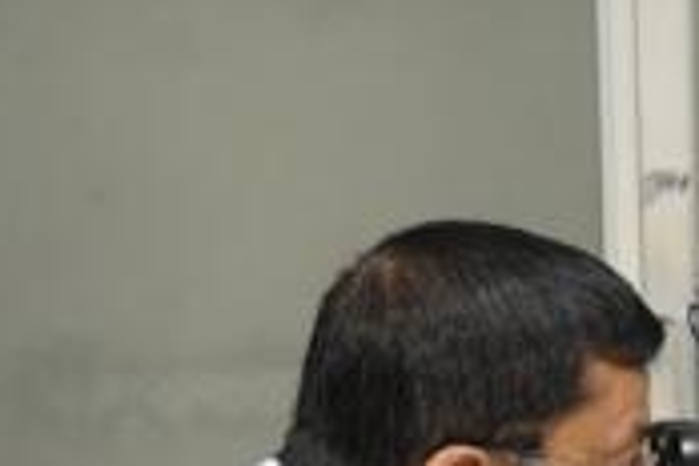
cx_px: 747
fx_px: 1747
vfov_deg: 14.8
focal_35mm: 90
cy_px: 522
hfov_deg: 21.6
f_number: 5.6
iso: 500
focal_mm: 35
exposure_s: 1/125
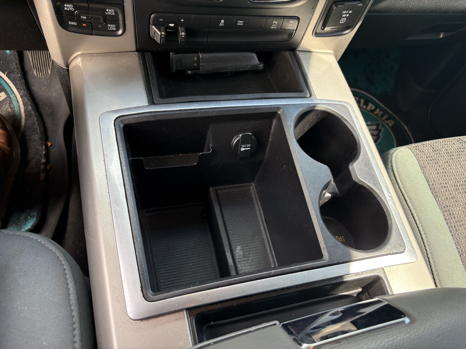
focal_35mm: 26
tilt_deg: -56.6
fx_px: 350
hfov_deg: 67.3
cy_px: 174
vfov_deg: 53.1
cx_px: 233
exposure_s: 1/124
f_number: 1.6
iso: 80
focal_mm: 5.96
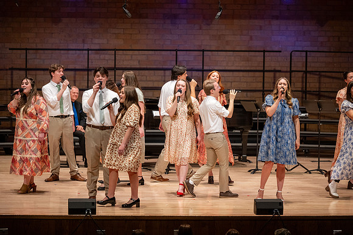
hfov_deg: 12.6
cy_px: 118
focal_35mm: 163
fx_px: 1597
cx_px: 177
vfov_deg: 8.4
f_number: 2.8
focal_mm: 160
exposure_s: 1/500
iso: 1600
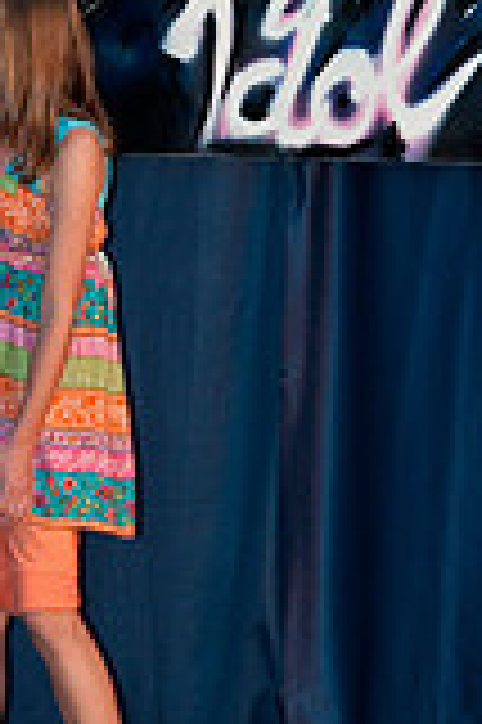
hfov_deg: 3.4
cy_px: 211
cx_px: 255
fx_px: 8038
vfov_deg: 5.2
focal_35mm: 399
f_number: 6.3
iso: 800
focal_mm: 95
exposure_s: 1/30
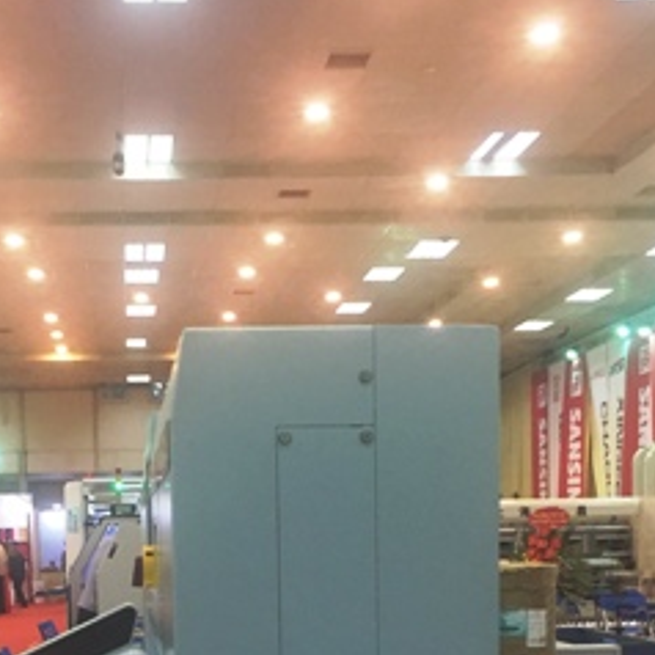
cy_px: 622
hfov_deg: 24.8
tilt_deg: -4.0
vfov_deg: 24.1
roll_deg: +0.6
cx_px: 204
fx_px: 1477
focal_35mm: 69
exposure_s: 1/33
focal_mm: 4.15
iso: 64
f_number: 2.2
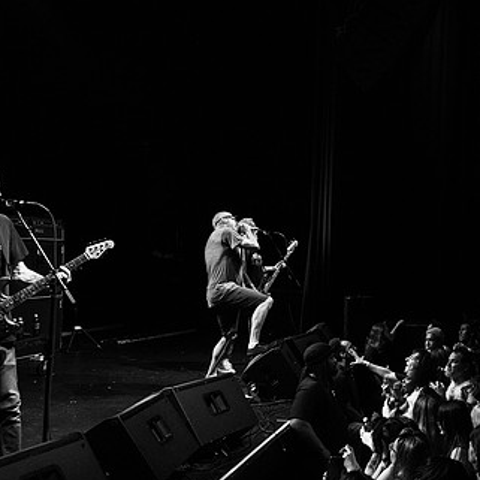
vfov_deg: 36.8
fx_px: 722
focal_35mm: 46
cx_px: 394
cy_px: 251
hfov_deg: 35.4
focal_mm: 24
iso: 3200
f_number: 3.2
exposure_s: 1/125
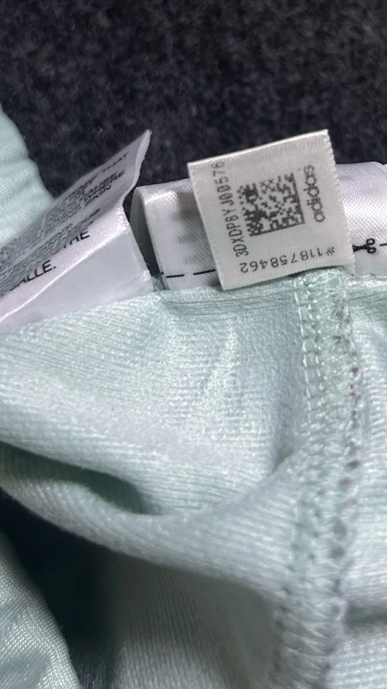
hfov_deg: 24.0
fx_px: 894
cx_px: 317
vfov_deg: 40.5
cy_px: 143
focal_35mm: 49
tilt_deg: -54.4
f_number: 1.5
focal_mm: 5.7
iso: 125
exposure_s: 1/63
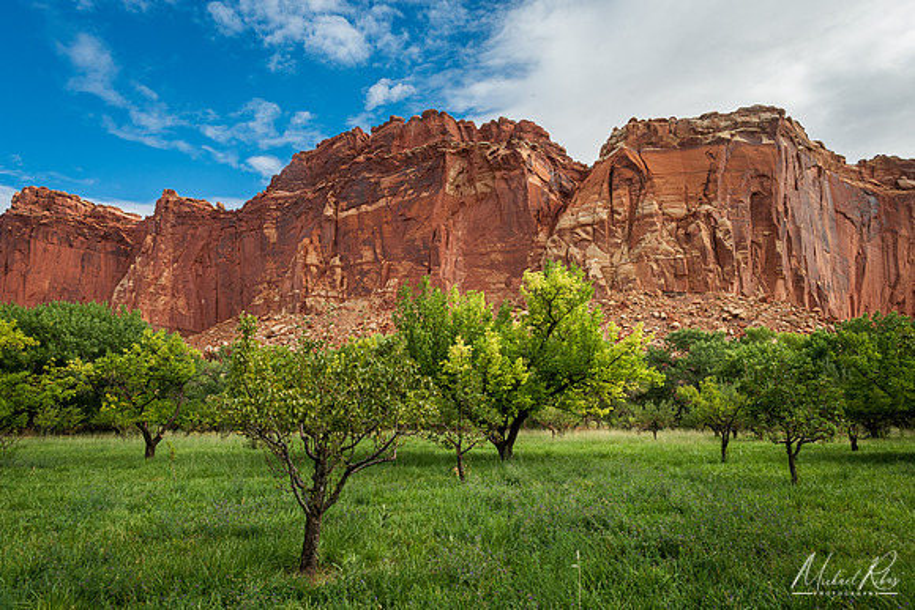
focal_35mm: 22
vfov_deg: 57.8
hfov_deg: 79.2
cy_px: 305
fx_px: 553
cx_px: 458
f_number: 13
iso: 200
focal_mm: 14.5
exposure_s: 1/125
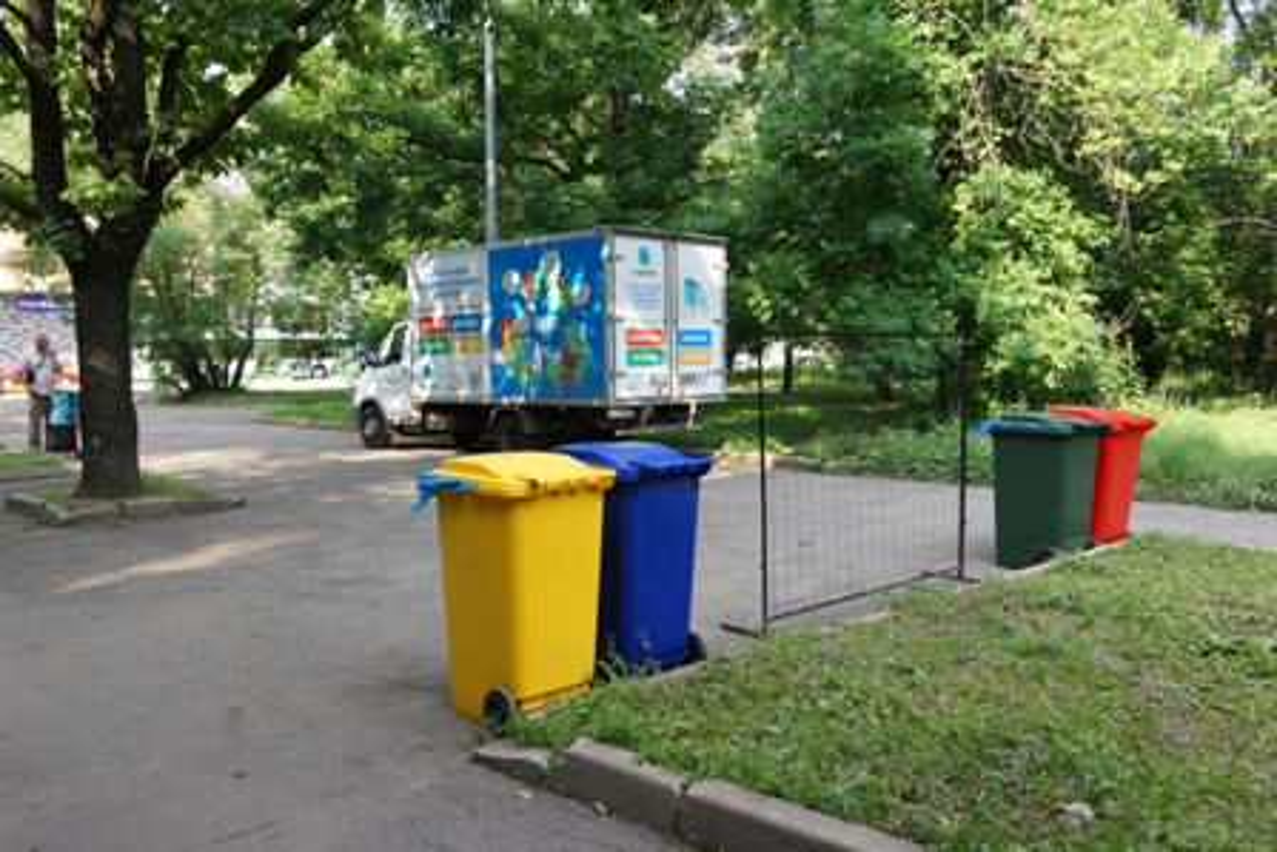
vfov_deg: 43.6
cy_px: 426
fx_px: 1064
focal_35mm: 30
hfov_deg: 61.9
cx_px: 638
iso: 400
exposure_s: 1/200
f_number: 6.3
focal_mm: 20
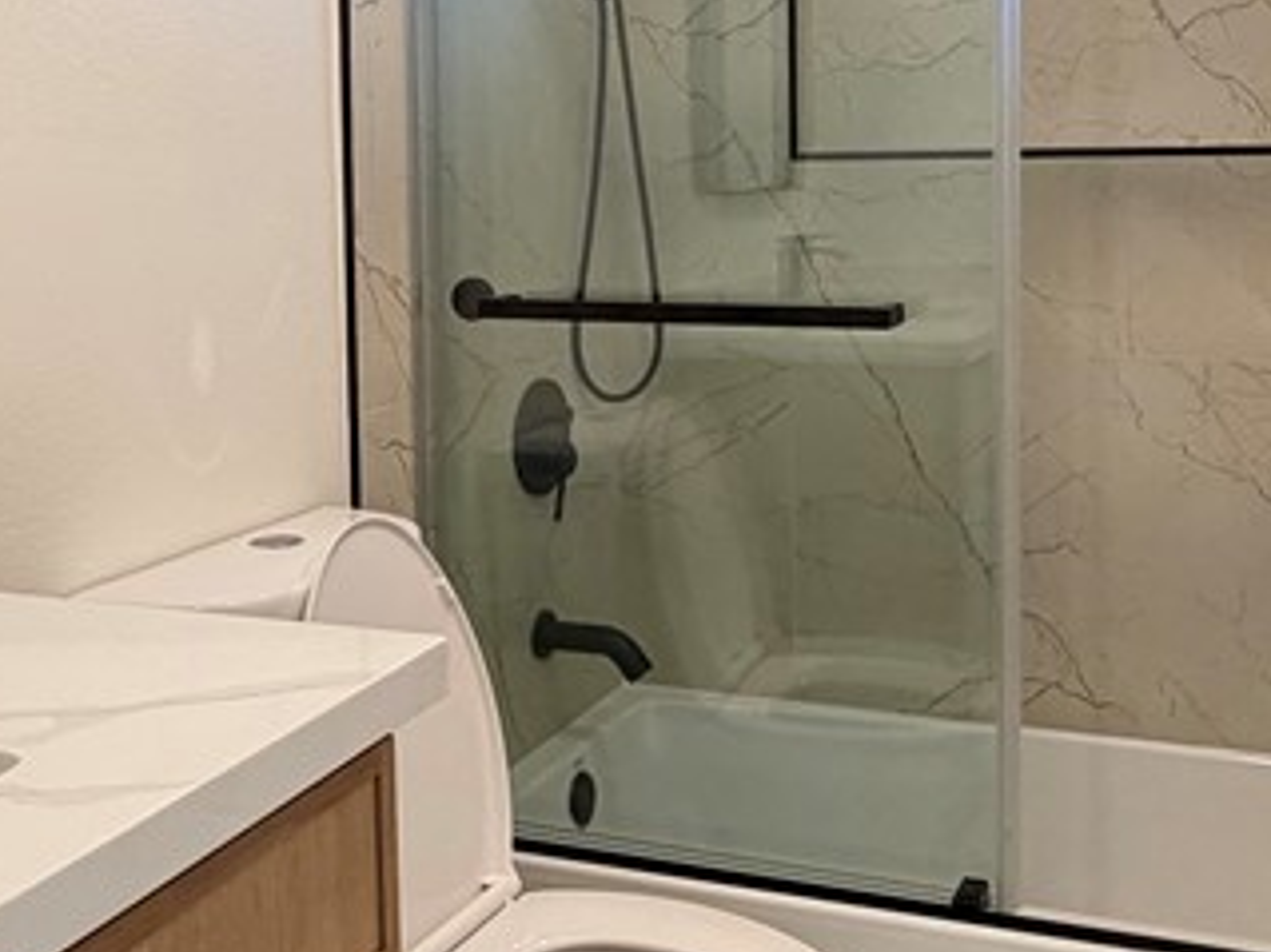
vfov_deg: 31.6
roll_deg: +1.2
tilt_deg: -3.0
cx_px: 673
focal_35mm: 45
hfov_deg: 42.1
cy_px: 239
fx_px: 1652
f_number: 2.2
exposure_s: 1/96
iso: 320
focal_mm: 2.22
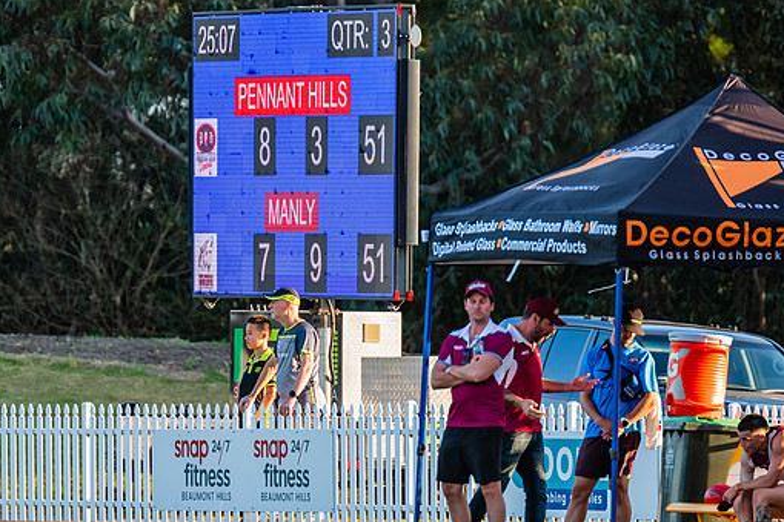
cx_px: 342
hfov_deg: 3.9
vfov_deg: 2.6
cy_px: 233
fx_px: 11607
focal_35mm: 533
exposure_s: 1/1000
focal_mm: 420
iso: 900
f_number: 4
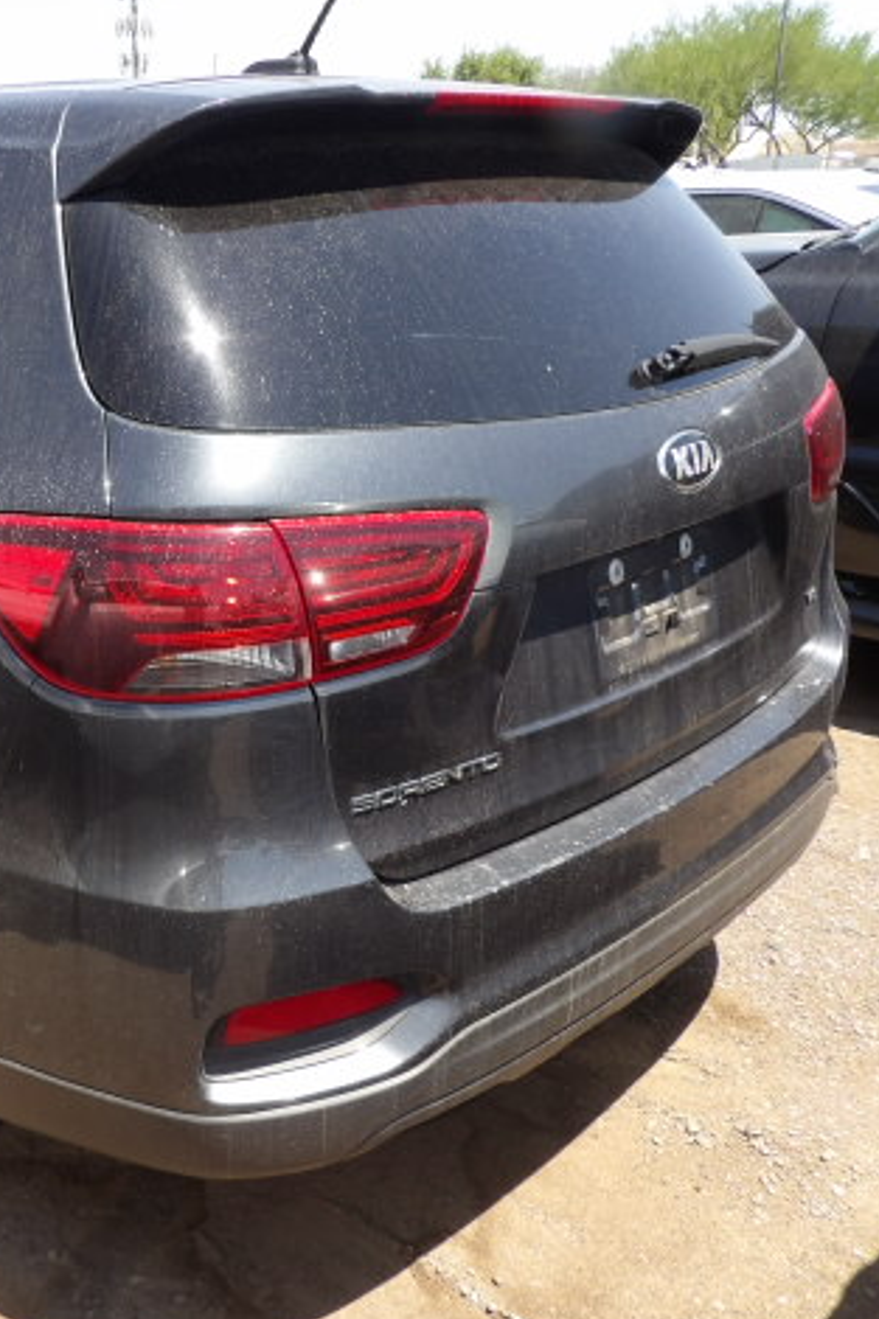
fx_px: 1246
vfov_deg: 55.8
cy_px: 660
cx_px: 138
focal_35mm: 34
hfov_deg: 37.1
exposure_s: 1/540
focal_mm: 4.3
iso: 100
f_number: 3.2
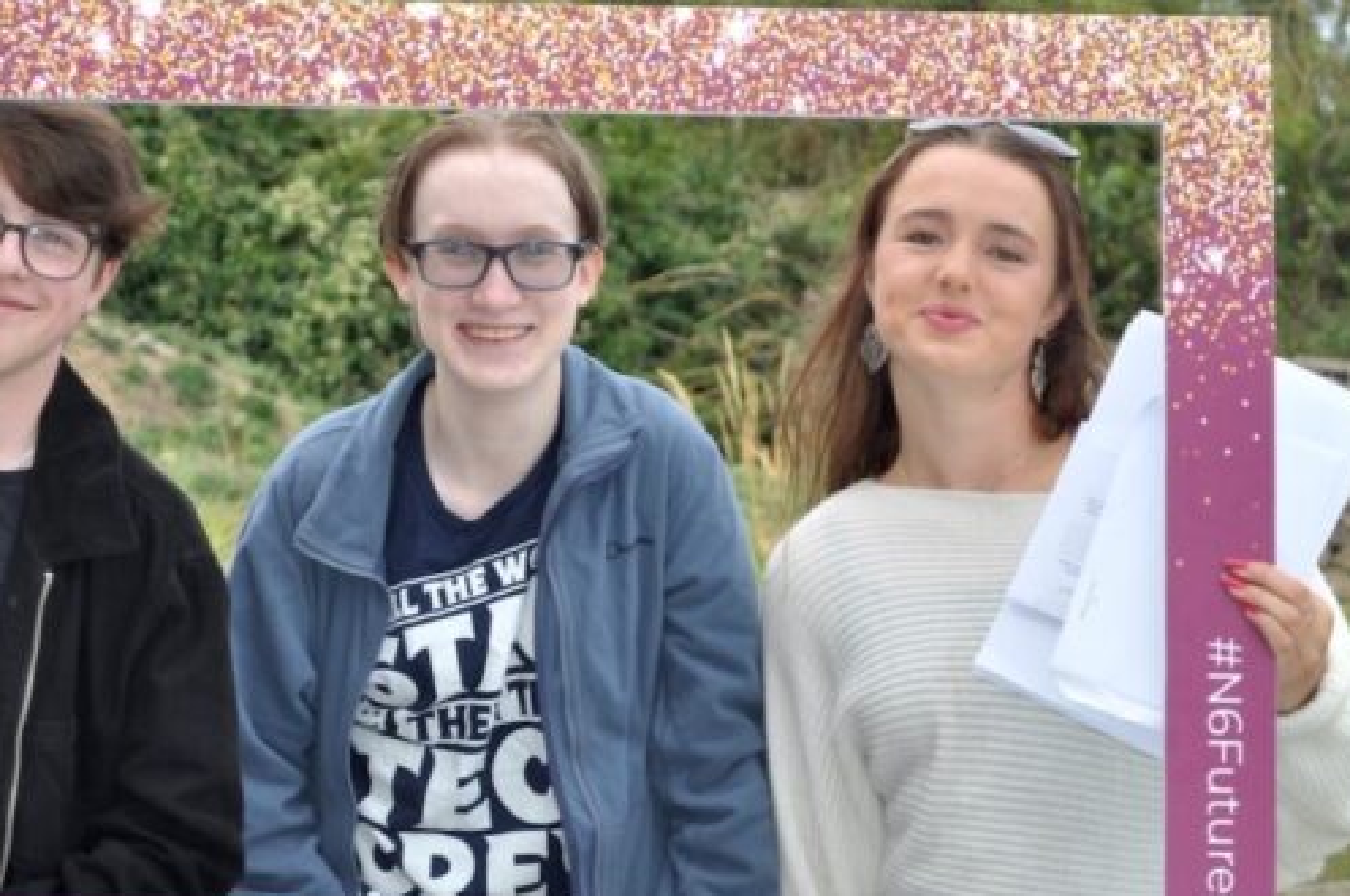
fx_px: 4344
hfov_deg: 17.6
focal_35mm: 116
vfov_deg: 11.8
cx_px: 473
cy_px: 472
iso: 200
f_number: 5.6
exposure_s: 1/200
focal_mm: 50
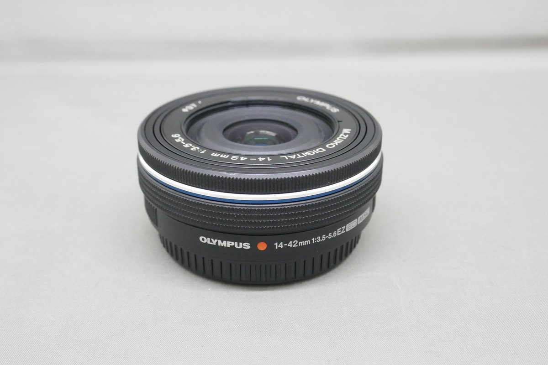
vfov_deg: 29.2
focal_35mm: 46
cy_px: 182
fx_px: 700
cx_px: 274
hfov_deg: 42.7
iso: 1600
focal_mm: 16.9
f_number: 5.6
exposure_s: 1/25
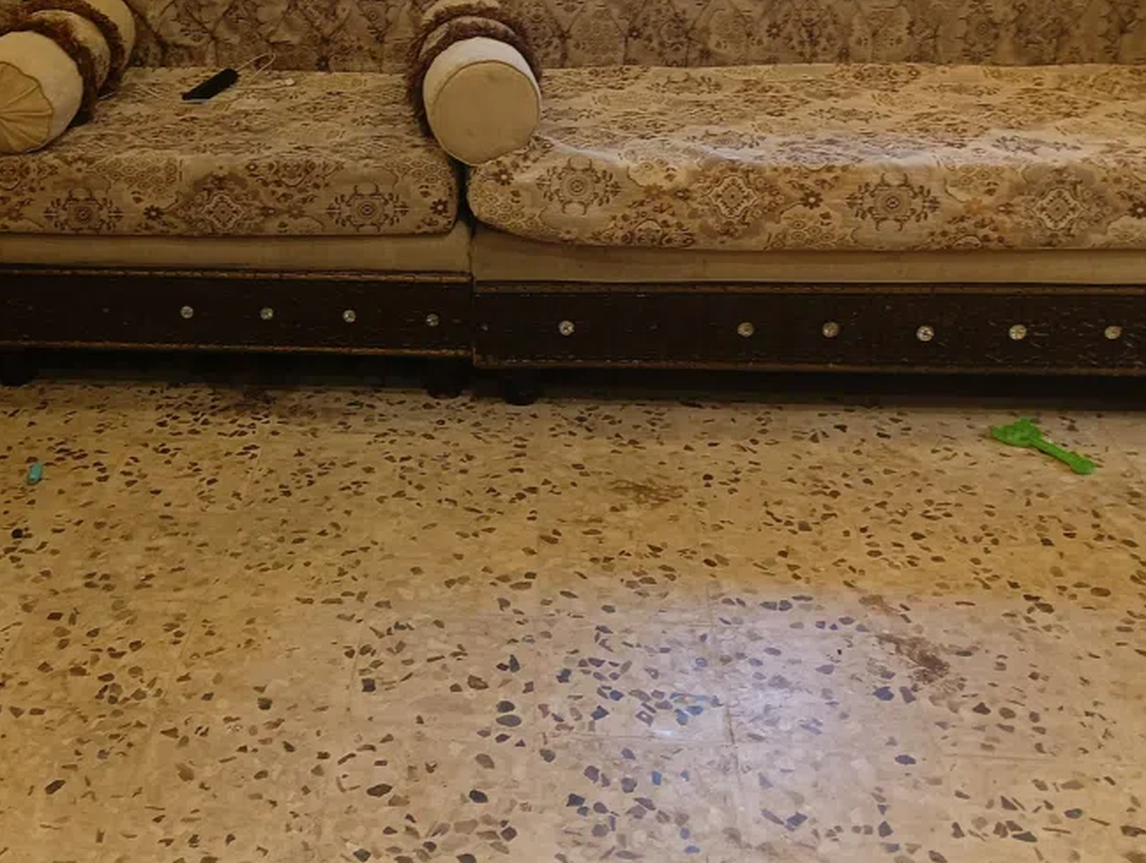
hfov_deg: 44.8
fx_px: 1360
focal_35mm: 41
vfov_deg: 34.8
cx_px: 350
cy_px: 259
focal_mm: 4.05
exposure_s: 1/33.3
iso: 320
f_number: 1.8
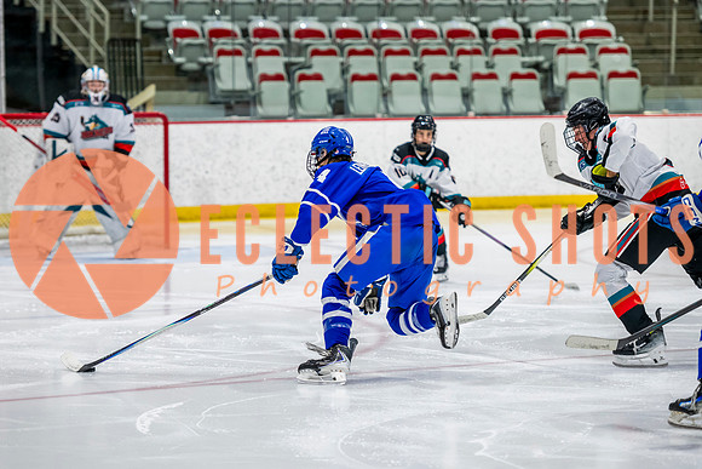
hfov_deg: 12.4
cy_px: 235
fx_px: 3228
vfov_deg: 8.3
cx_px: 332
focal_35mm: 166
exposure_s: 1/800
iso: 1600
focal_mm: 135
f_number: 3.2
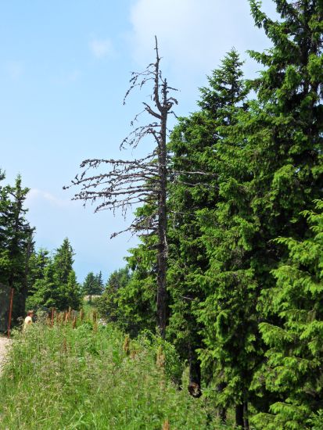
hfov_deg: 24.4
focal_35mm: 60
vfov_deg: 32.2
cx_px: 162
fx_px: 746
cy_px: 215
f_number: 4.8
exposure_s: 1/500
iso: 80
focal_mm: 10.5
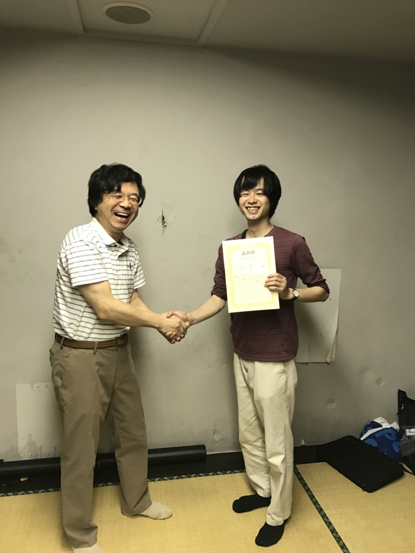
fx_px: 448
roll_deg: -1.5
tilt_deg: -9.0
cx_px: 208
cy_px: 276
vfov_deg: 63.4
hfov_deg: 49.7
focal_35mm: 28
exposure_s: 1/17
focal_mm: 3.99
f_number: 1.8
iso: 50
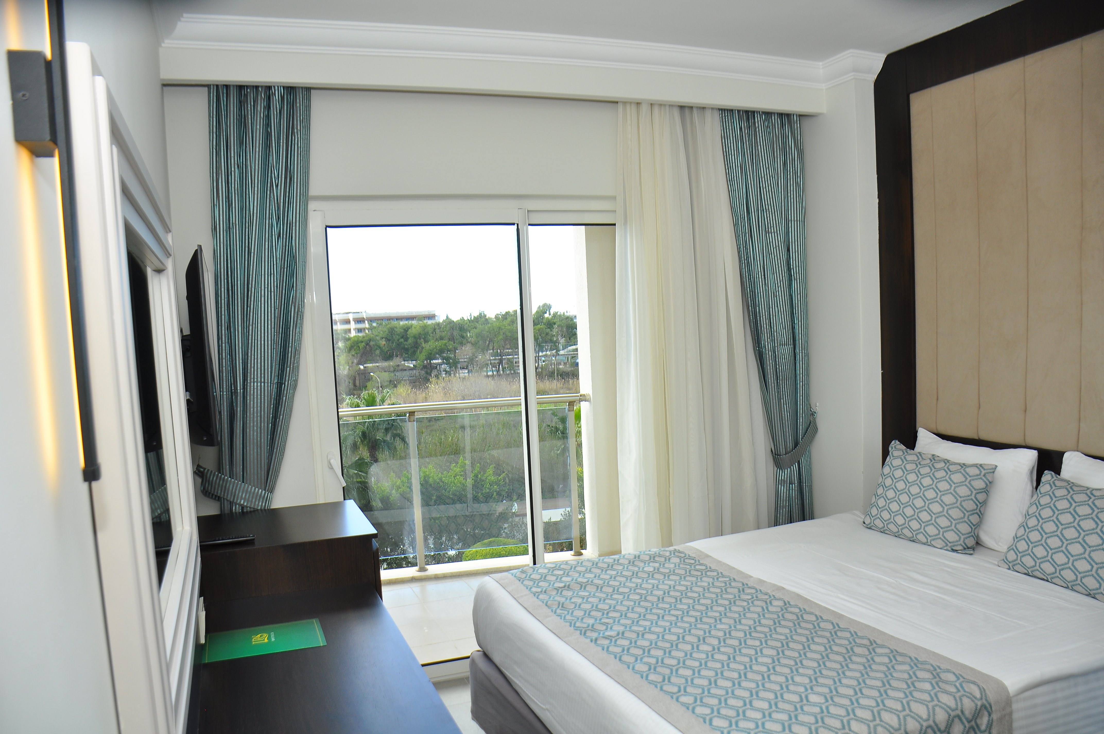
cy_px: 367
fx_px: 1011
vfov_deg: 39.9
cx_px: 552
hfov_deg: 57.3
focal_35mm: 33
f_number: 3.5
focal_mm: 22
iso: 200
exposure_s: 1/200
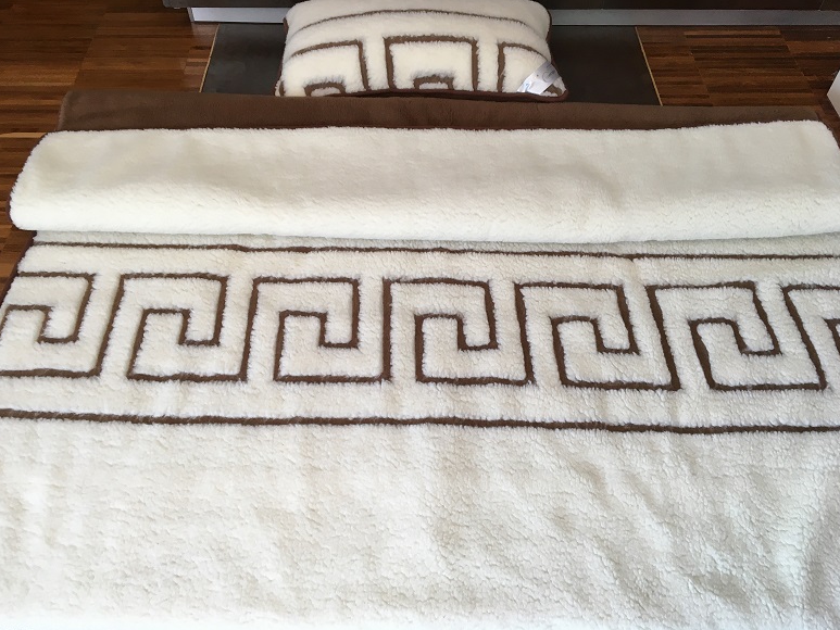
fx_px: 728
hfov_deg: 60.0
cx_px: 416
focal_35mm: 30
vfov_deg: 46.8
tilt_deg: -52.8
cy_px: 315
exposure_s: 1/33
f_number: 2.2
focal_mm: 4.15
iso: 32
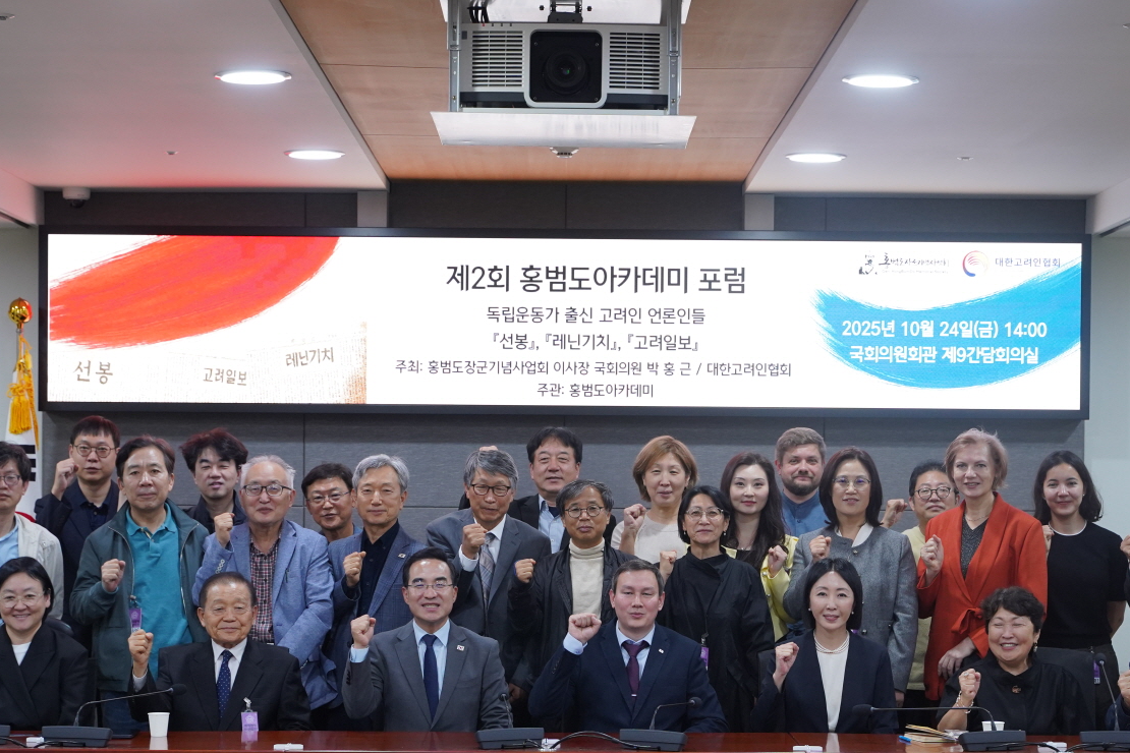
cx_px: 585
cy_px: 508
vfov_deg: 17.7
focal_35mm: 77
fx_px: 2417
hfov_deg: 26.3
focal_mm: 57
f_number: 5
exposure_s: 1/160
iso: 2000
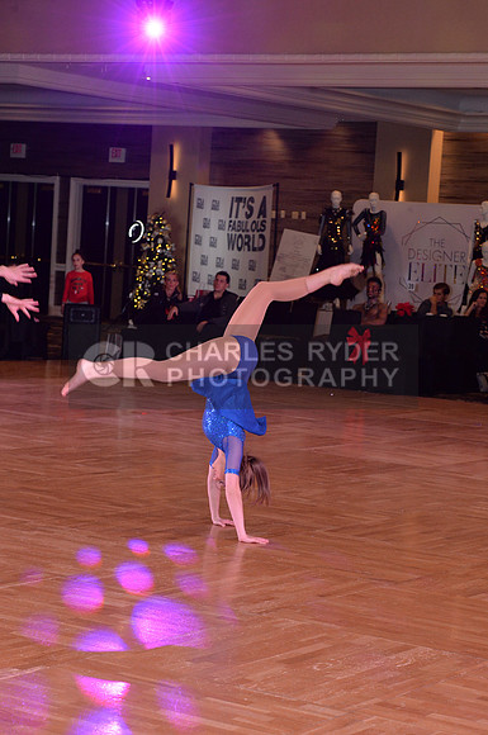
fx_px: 1937
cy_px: 368
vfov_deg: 21.5
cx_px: 244
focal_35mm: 95
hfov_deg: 14.4
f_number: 6.3
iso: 2000
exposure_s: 1/250
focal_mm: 95
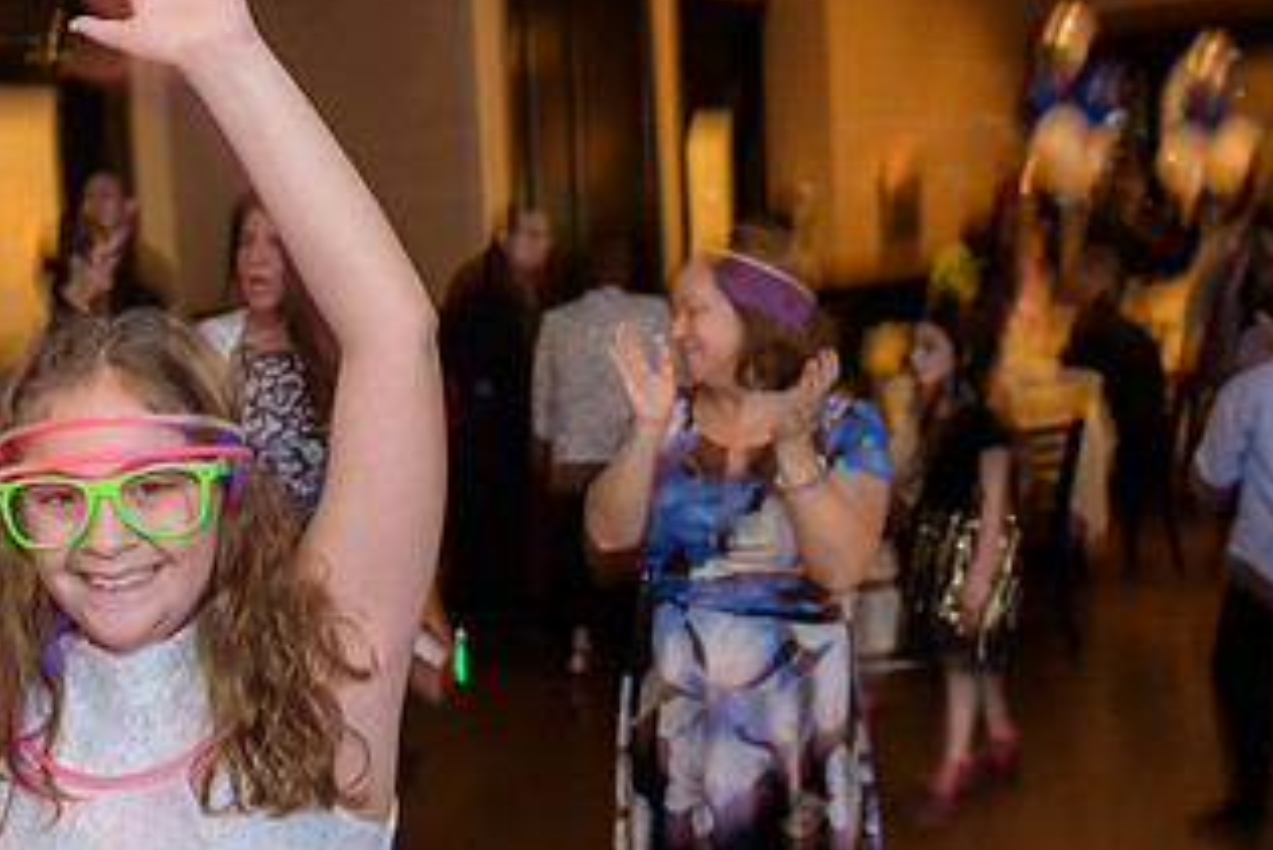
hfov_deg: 42.5
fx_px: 1557
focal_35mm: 44
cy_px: 361
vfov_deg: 30.5
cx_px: 258
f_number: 3.2
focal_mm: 24
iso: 1600
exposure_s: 1/25
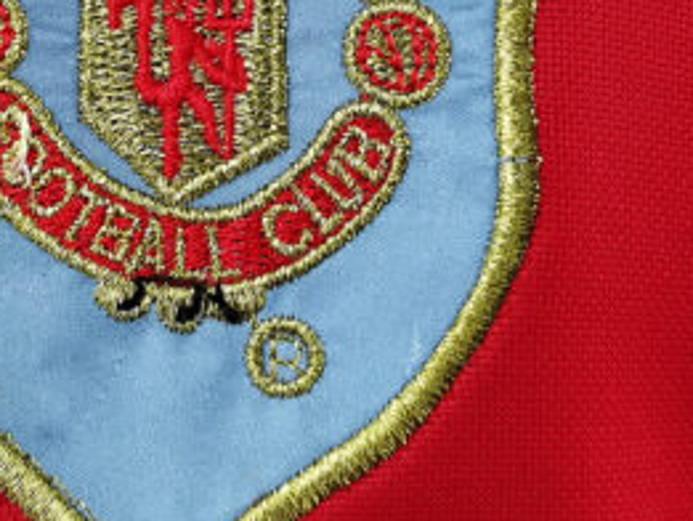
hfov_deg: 21.1
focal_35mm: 92
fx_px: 1843
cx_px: 186
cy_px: 64
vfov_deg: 15.9
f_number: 1.8
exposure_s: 1/50
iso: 160
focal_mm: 5.58
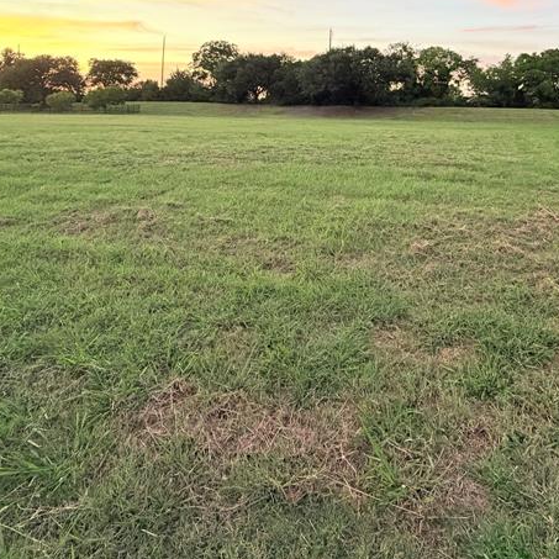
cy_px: 91
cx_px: 336
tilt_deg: +2.2
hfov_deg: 56.9
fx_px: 512
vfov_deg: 52.6
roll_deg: -1.6
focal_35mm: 28
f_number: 2.2
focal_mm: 2.22
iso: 160
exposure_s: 1/121
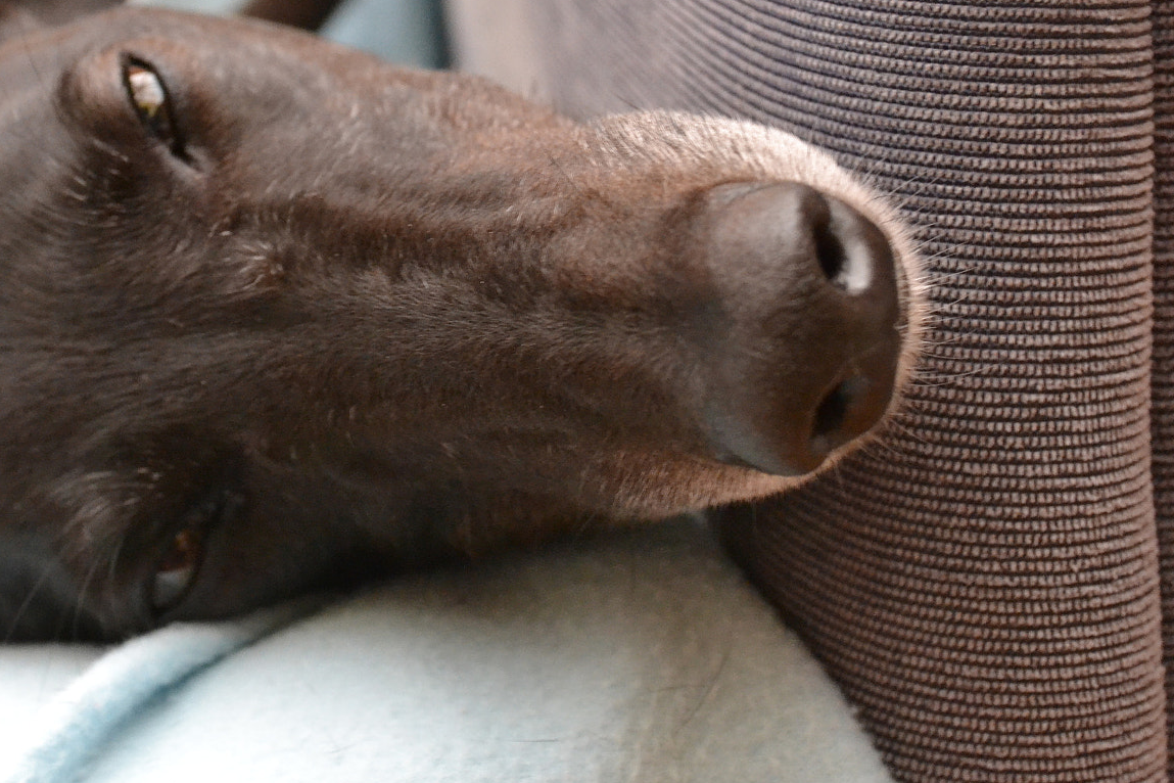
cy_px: 341
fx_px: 2315
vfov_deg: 19.2
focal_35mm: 71
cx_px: 463
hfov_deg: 28.4
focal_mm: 34
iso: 3200
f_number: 5
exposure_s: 1/125
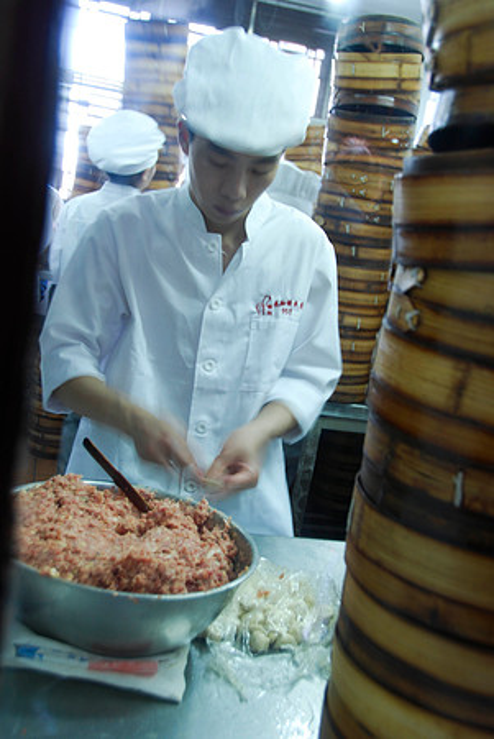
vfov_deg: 46.4
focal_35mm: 42
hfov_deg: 32.0
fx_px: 862
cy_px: 370
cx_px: 247
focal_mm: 28
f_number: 4
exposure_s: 1/6
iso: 250
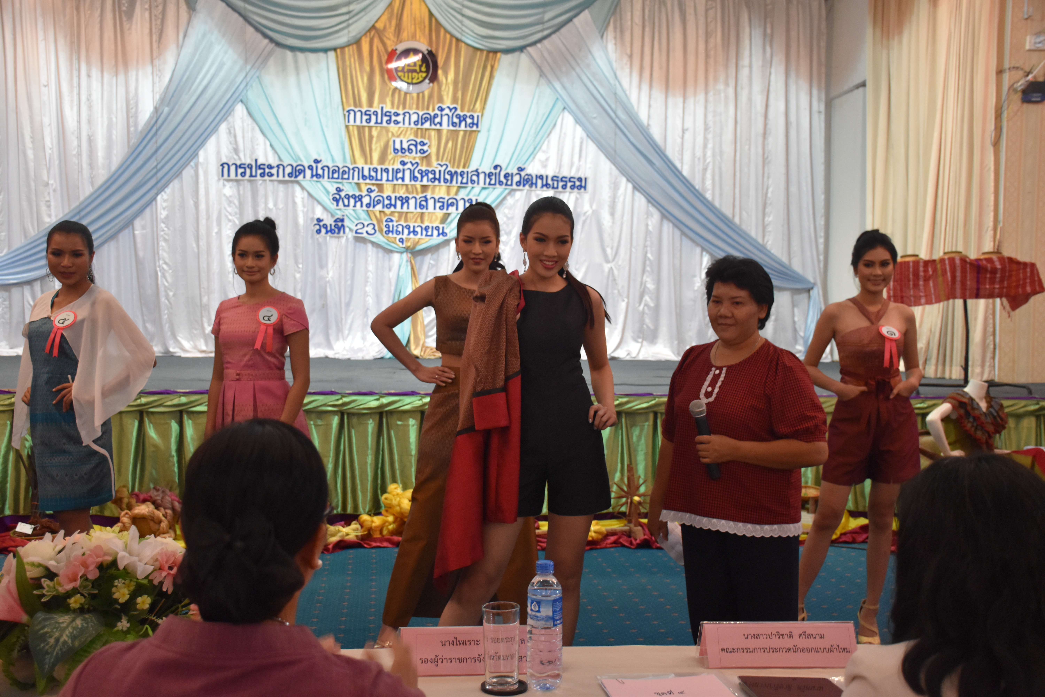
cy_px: 348
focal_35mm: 39
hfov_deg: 49.6
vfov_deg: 34.2
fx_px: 1132
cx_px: 522
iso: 2000
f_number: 3.8
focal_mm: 26
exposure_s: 1/60
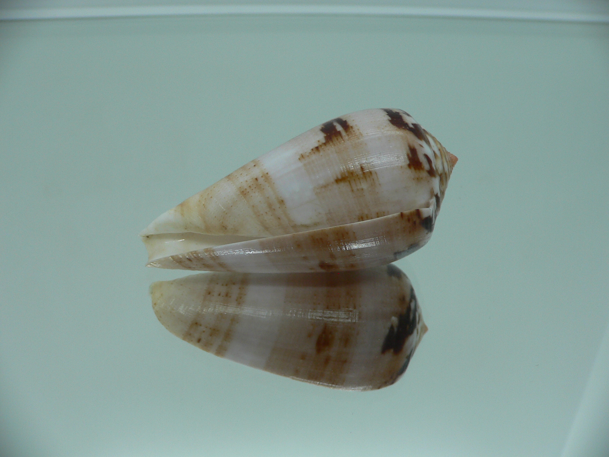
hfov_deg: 52.6
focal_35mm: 35
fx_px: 616
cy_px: 228
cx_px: 304
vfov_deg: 40.7
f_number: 2.8
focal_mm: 4.6
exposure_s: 1/60
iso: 80
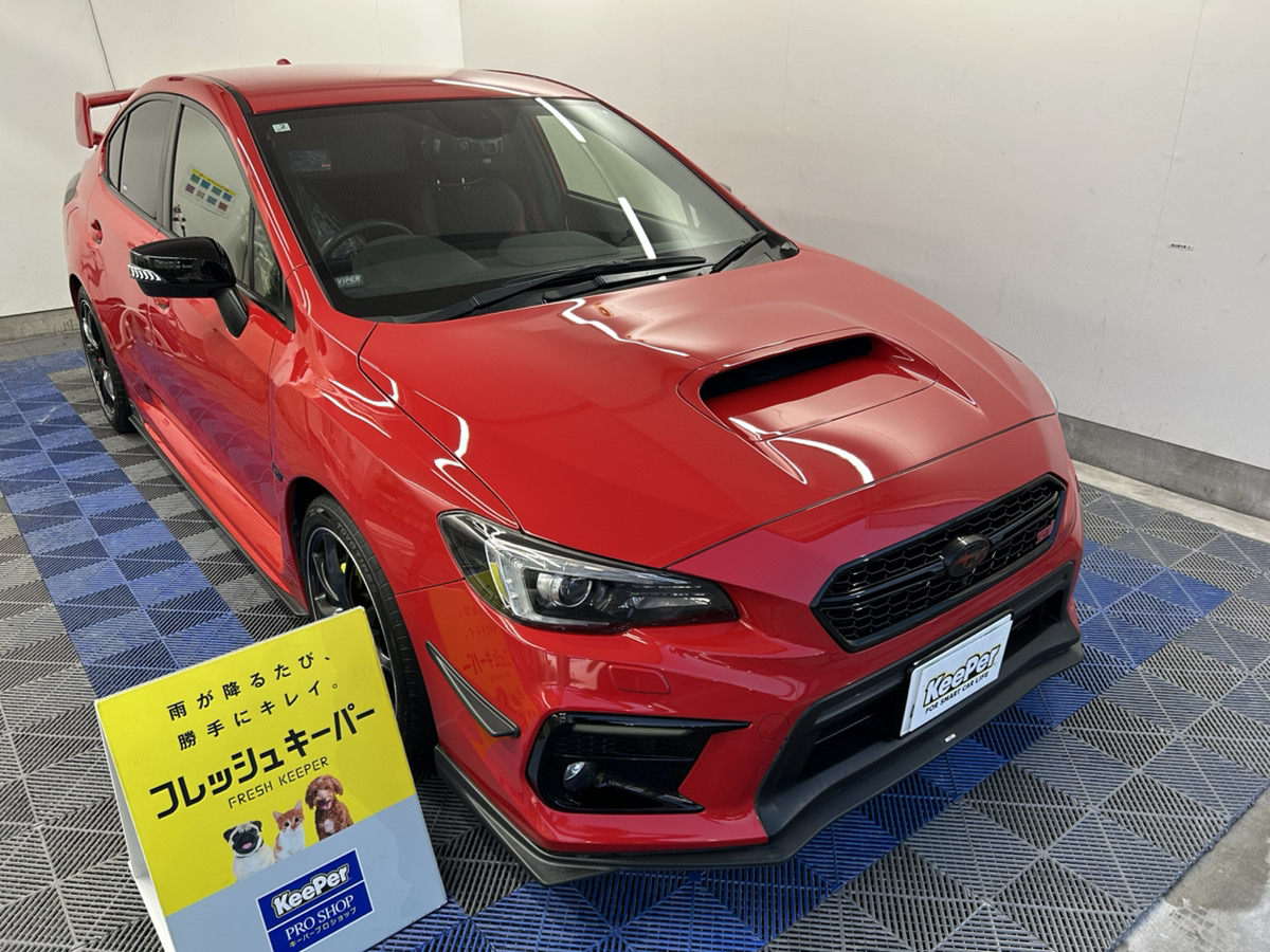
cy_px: 476
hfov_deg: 67.3
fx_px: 954
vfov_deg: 53.1
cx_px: 635
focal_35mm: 26
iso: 125
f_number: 1.5
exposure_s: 1/120
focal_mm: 5.7
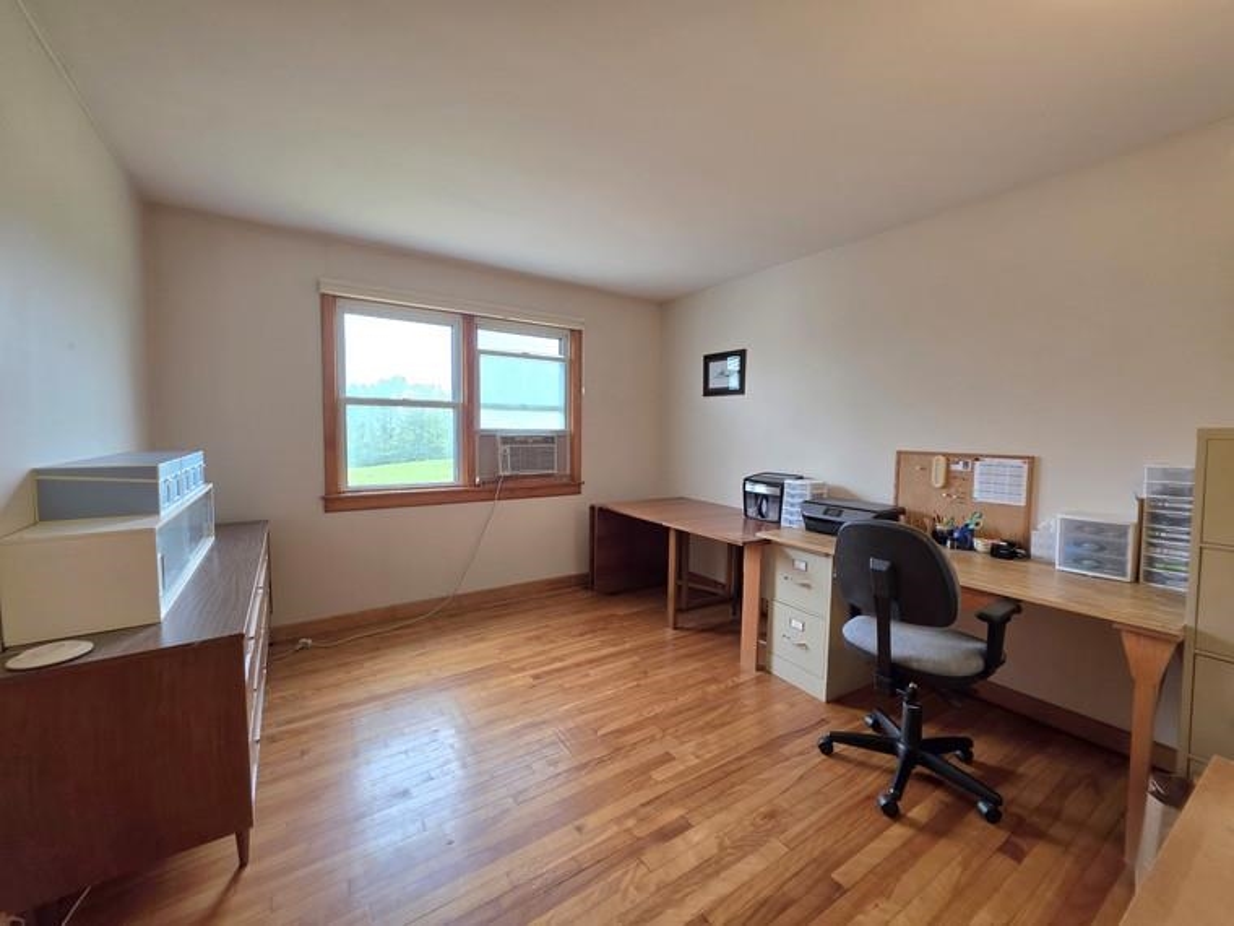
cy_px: 463
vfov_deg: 89.9
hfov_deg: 106.2
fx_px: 463
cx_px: 617
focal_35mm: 13
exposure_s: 1/120
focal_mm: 2.2
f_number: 1.9
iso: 125
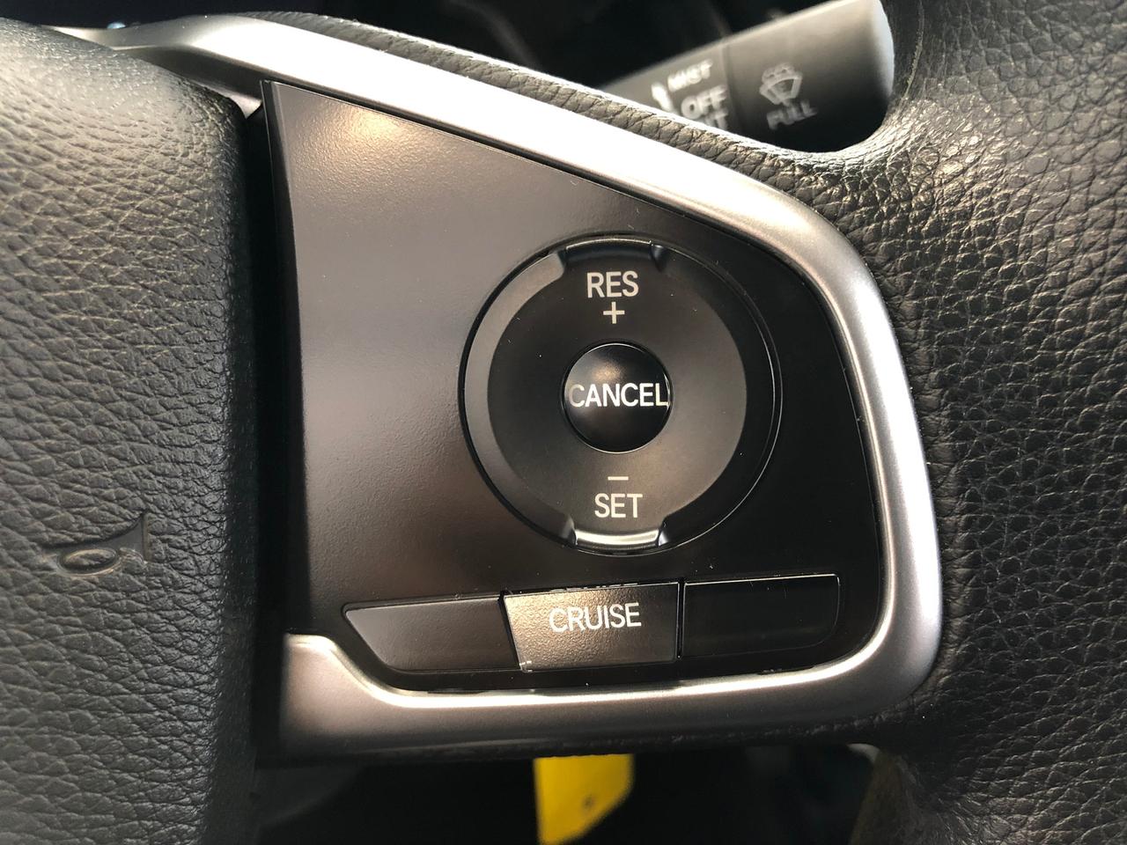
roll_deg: -1.2
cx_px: 564
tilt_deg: -27.8
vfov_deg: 49.7
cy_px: 422
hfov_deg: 63.4
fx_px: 912
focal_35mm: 28
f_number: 1.8
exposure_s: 1/15
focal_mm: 4
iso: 100
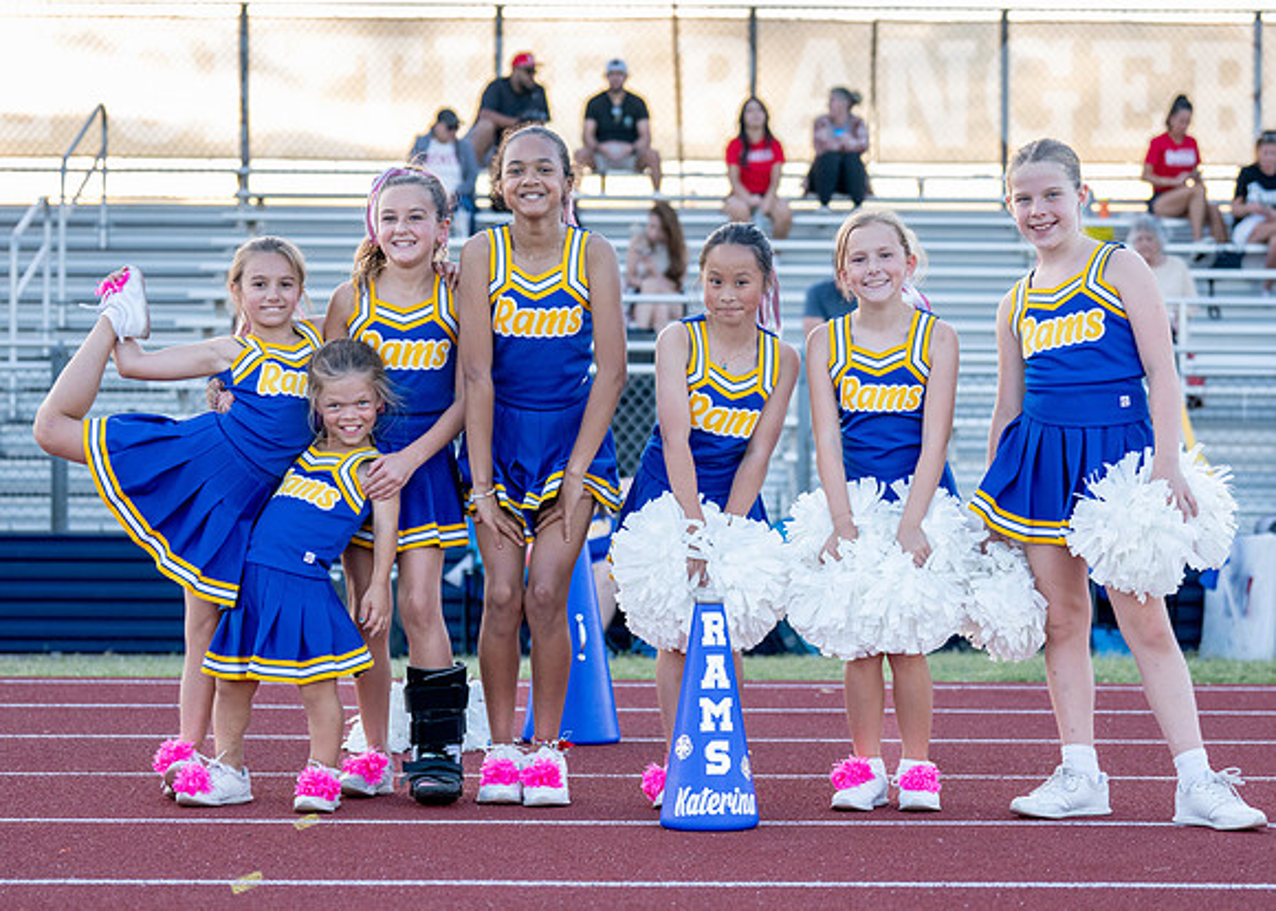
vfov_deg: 14.9
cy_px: 464
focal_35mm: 96
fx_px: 3493
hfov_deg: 20.7
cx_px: 690
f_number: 2.8
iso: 1000
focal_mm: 70
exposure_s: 1/640
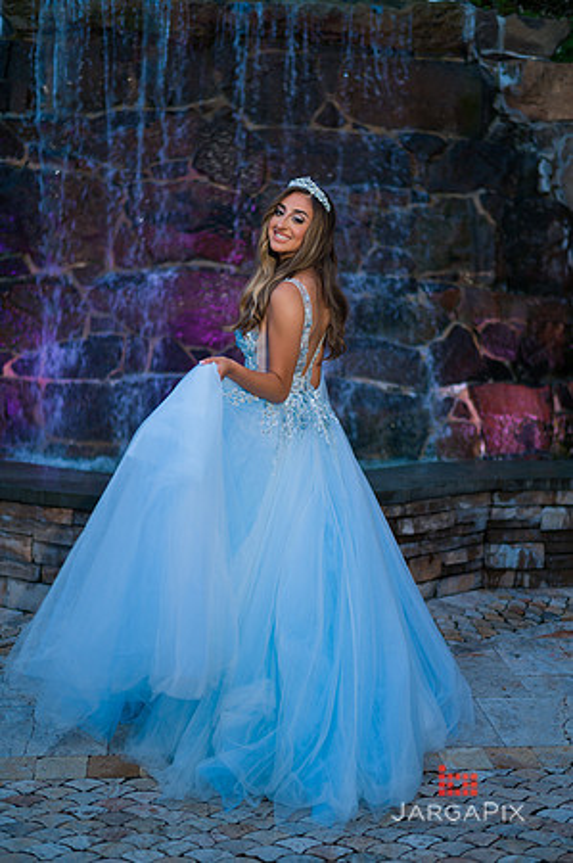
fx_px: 1196
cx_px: 286
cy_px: 432
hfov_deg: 26.9
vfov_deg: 39.6
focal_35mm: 50
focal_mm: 50
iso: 200
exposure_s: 1/125
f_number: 2
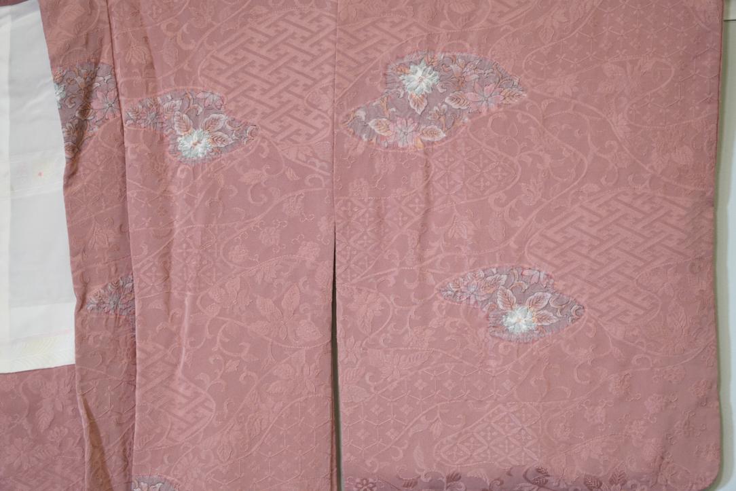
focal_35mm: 94
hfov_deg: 21.7
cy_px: 246
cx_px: 368
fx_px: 1922
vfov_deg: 14.6
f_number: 4
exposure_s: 1/100
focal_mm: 94
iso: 1000
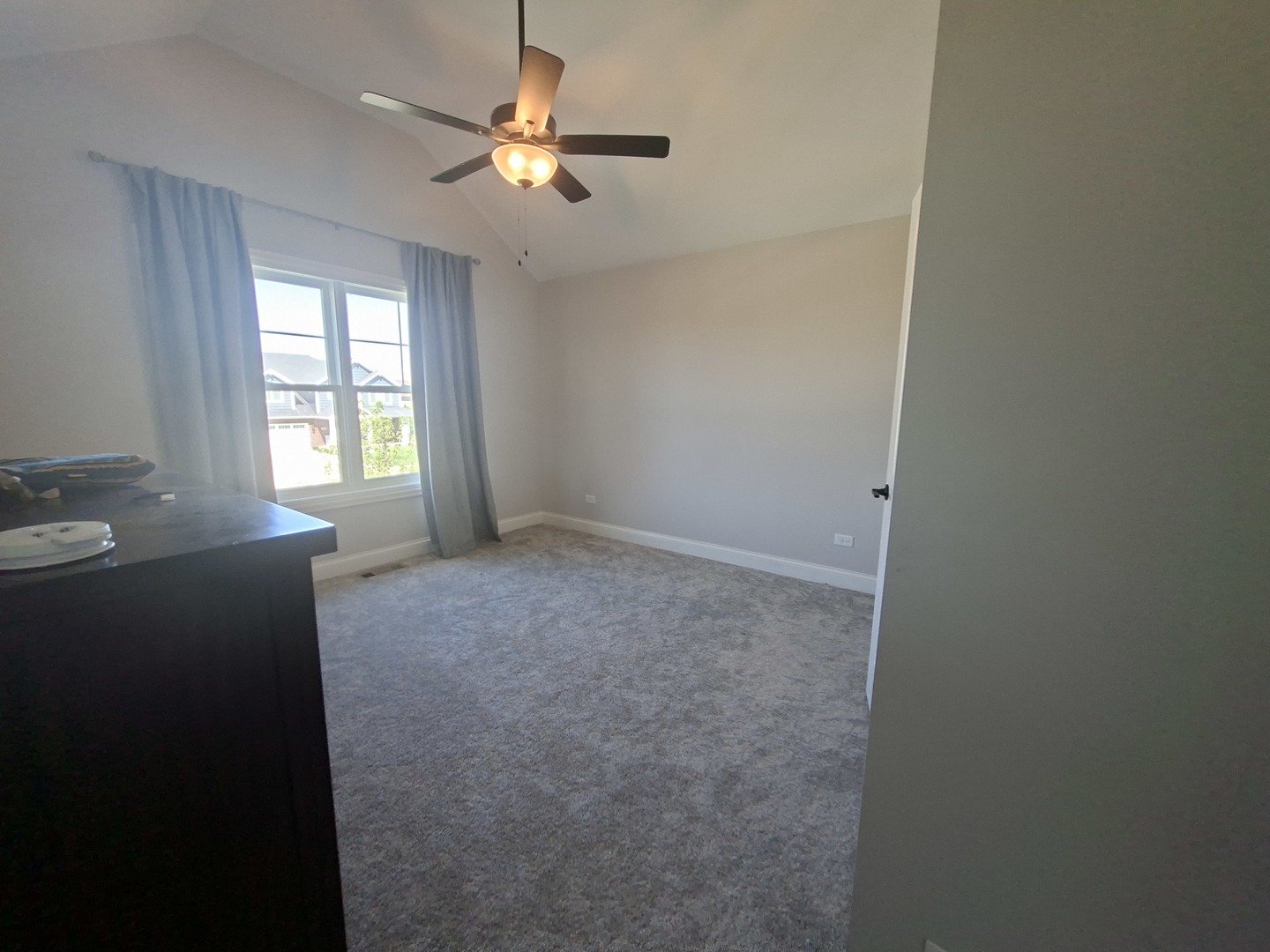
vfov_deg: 89.9
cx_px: 635
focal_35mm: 13
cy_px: 476
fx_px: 477
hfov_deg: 106.2
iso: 100
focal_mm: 1.74
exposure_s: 1/40
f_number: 2.2
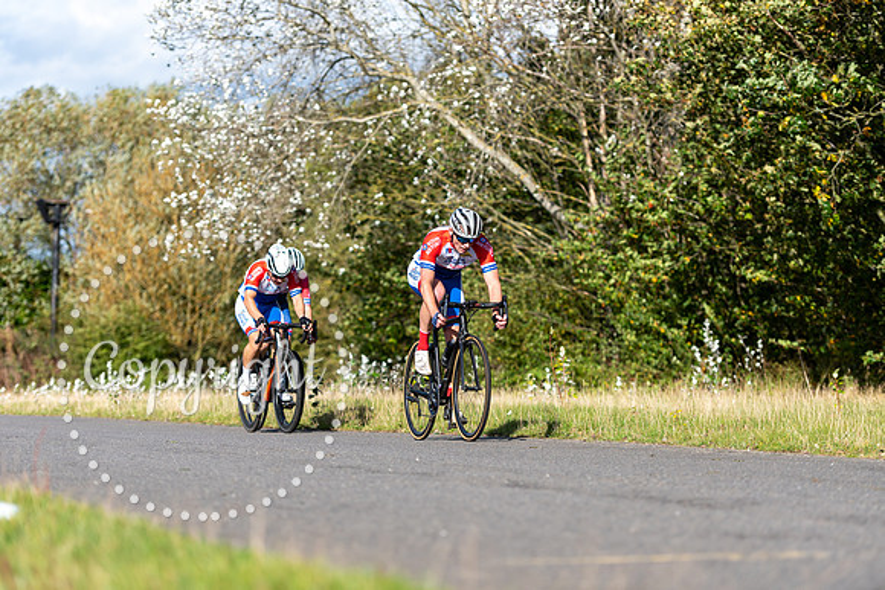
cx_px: 442
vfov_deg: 12.5
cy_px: 295
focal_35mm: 110
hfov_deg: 18.6
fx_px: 2705
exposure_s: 1/3200
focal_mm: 110
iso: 160
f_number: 2.8
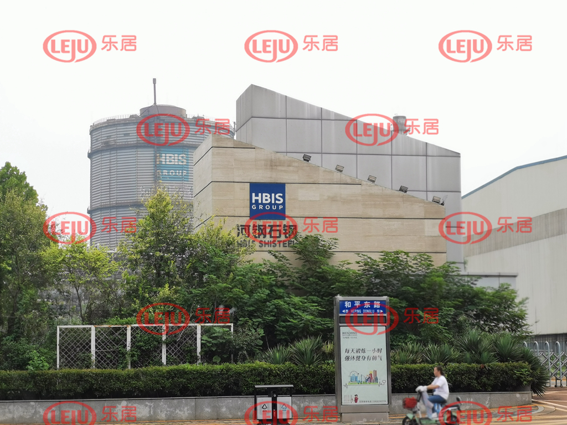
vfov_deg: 18.2
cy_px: 212
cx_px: 284
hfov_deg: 24.1
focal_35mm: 81
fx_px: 1327
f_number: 4
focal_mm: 7.48
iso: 50
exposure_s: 1/417
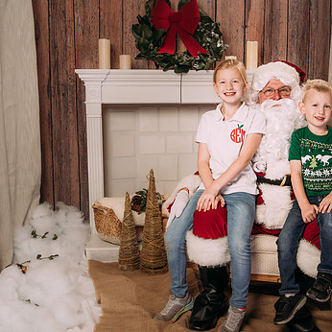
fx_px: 575
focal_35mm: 53
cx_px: 207
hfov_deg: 32.1
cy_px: 183
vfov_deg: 32.2
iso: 100
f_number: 6.3
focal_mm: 35
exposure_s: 1/100
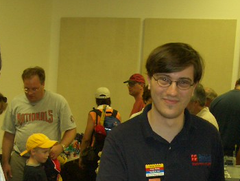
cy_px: 147
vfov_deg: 22.6
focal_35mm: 64
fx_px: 444
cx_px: 57
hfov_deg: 29.7
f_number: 2.6
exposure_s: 1/60
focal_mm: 5.8
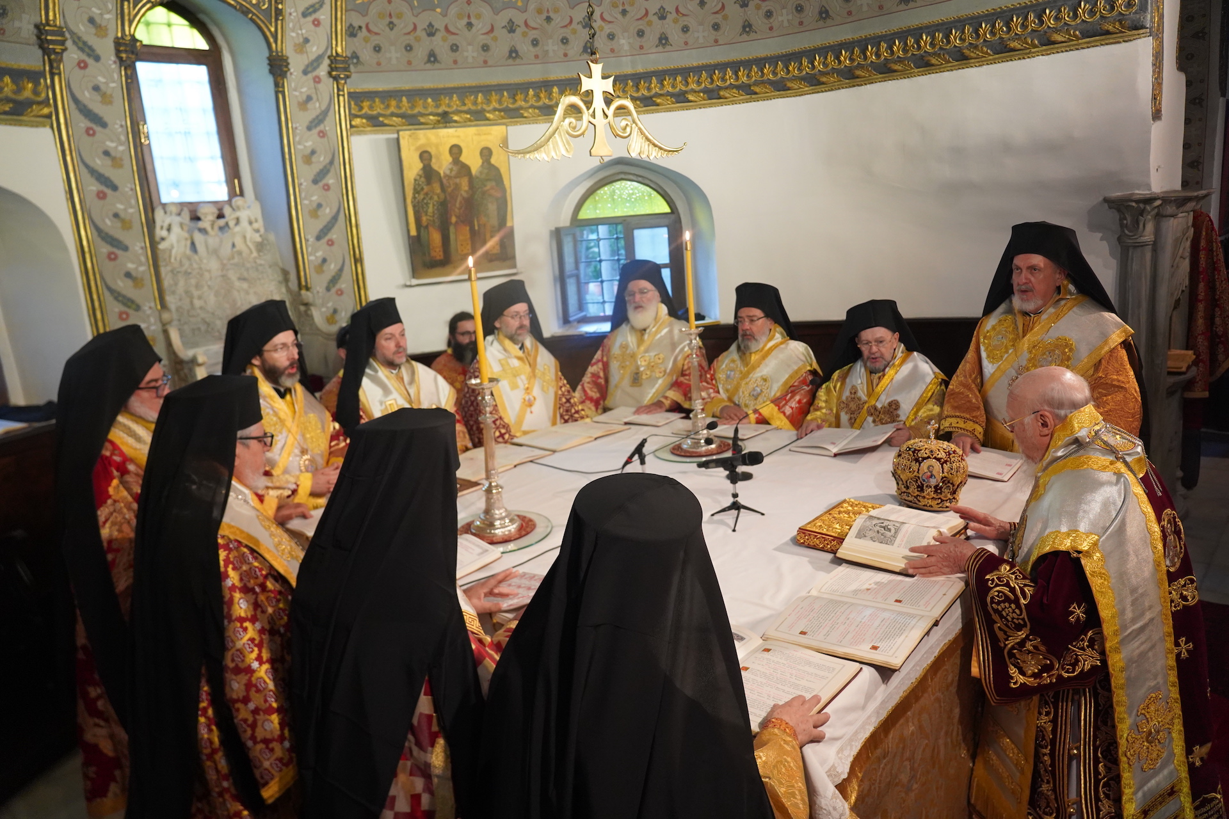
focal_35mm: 24
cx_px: 614
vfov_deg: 53.1
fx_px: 819
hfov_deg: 73.7
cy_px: 410
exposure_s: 1/160
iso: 4000
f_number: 4
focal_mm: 24
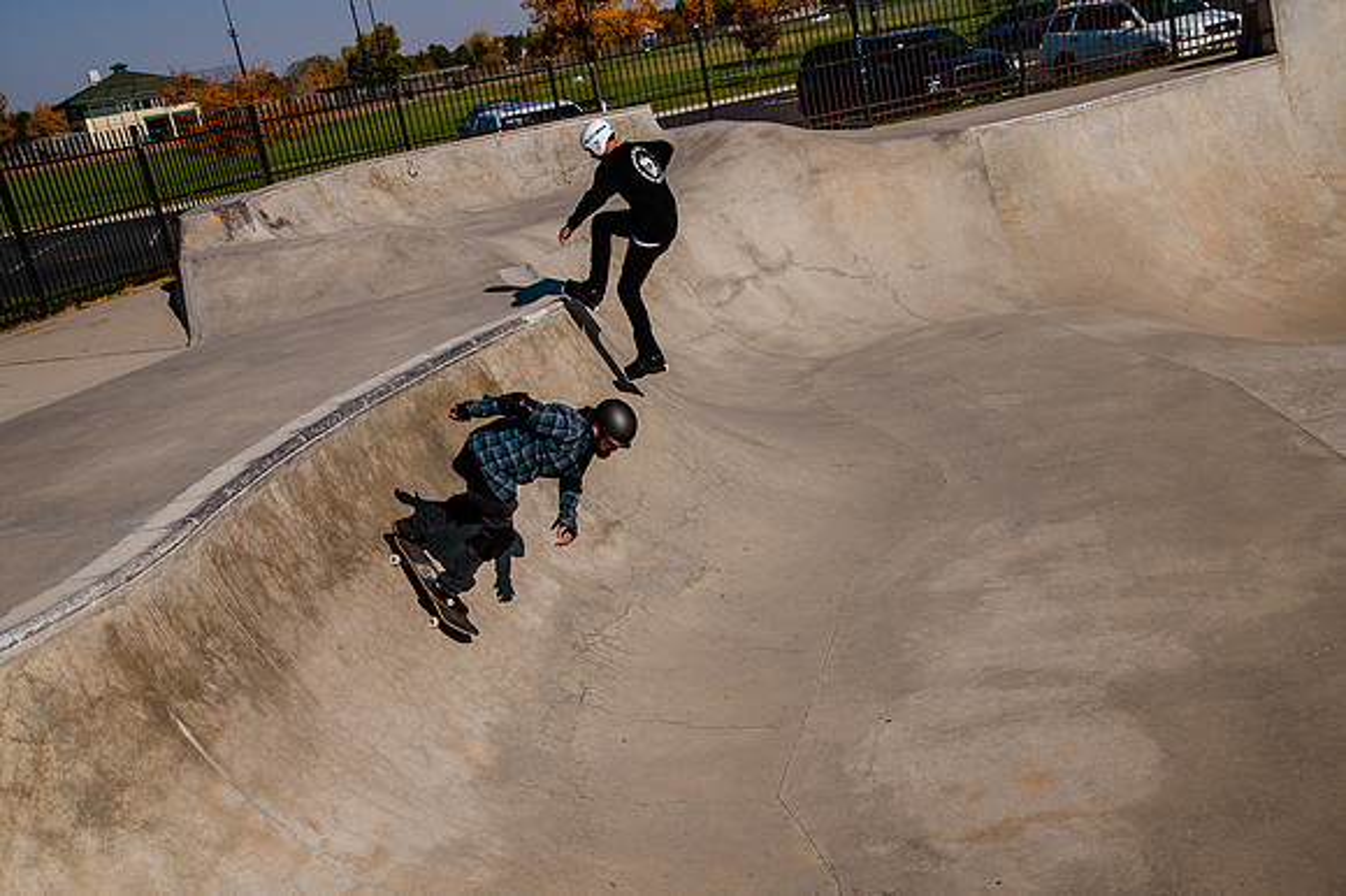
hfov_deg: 44.5
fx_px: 1644
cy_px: 448
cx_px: 673
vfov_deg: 30.5
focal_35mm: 44
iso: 200
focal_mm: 44
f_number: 13
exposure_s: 1/500
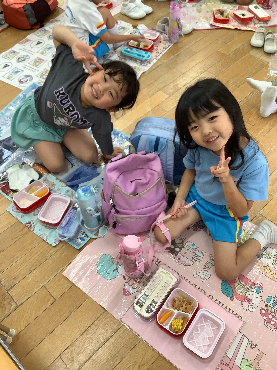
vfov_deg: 58.4
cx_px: 138
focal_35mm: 31
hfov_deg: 45.4
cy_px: 185
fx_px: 331
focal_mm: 3.3
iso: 125
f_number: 2.4
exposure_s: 1/60
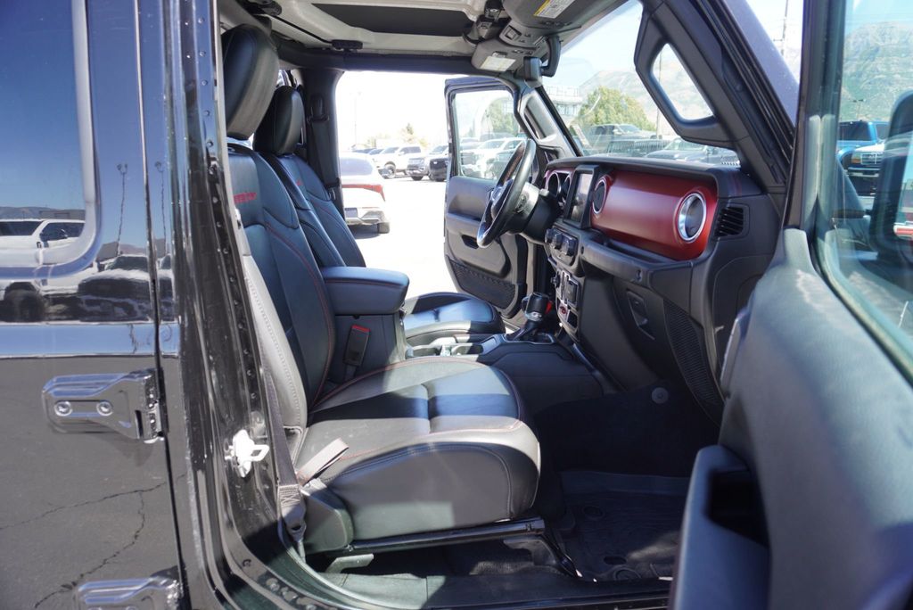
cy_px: 305
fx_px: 609
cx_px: 456
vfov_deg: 53.2
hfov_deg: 73.7
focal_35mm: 24
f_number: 4.5
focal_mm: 16
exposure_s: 1/80
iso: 100
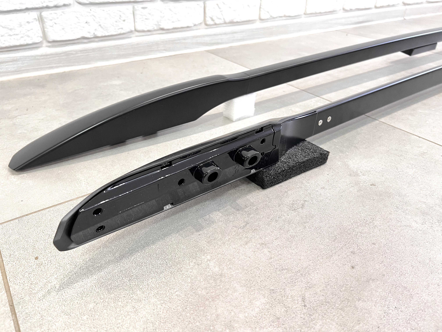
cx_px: 221
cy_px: 166
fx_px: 332
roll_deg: -1.4
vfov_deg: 53.1
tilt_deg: -32.7
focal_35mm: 26
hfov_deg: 67.3
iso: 320
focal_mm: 5.7
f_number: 1.5
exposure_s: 1/50
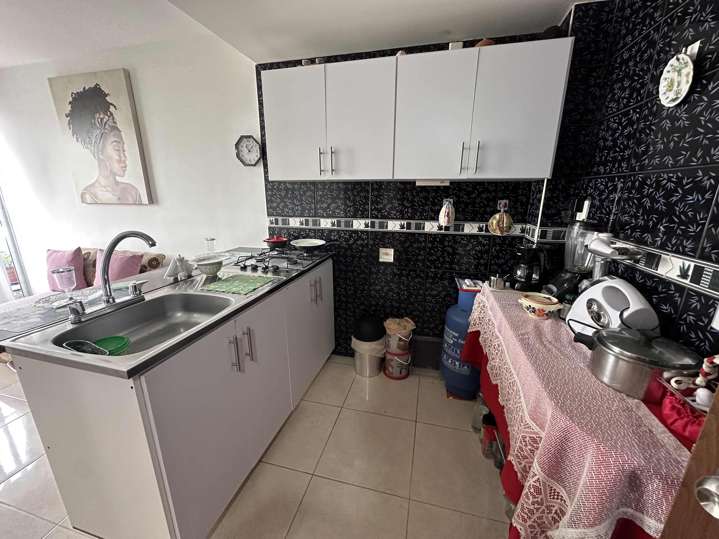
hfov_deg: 102.1
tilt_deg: -14.5
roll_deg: -0.3
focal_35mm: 14
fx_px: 291
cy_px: 270
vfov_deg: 85.7
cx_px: 360
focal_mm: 2.22
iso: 320
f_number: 2.2
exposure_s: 1/73
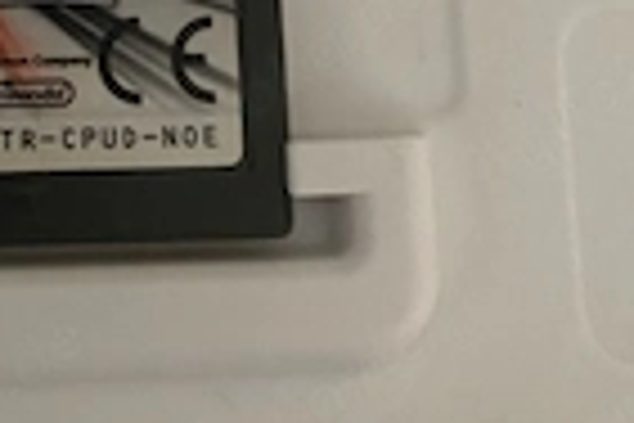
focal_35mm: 74
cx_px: 49
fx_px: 1303
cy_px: -234
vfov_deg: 16.6
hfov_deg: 26.3
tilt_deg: -75.4
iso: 500
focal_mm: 4.25
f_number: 1.8
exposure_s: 1/40
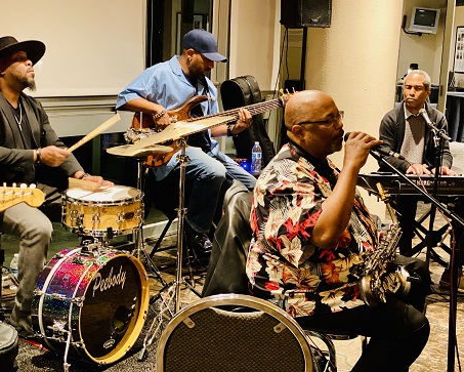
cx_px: 250
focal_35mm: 56
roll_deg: -3.6
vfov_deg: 27.2
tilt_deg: -10.1
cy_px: 184
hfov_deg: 33.5
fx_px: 770
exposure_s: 1/24
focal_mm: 6
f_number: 2
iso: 400
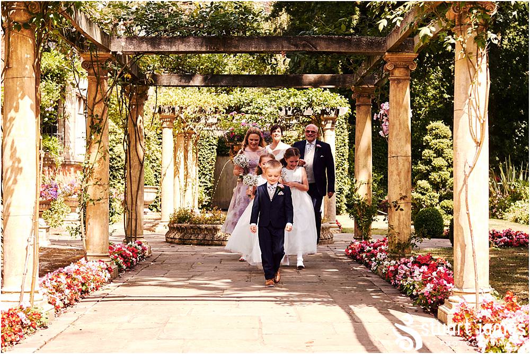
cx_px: 265
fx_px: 1105
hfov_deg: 27.0
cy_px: 177
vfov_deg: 18.2
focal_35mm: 75
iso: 400
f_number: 3.6
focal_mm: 50
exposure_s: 1/800
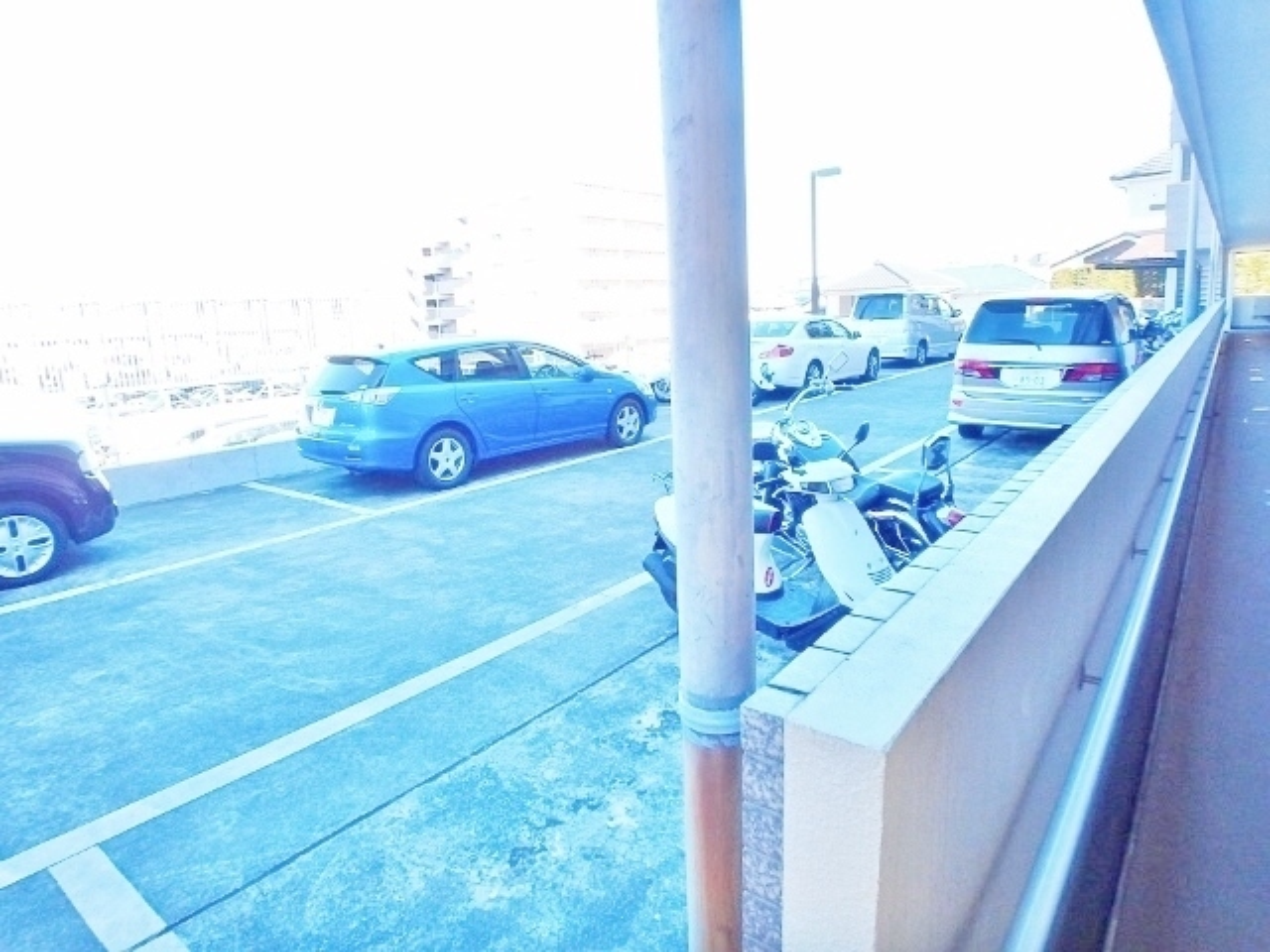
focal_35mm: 21
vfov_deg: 63.4
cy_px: 476
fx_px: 770
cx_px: 635
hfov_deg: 79.0
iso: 125
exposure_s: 1/100
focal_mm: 3.7
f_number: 3.5
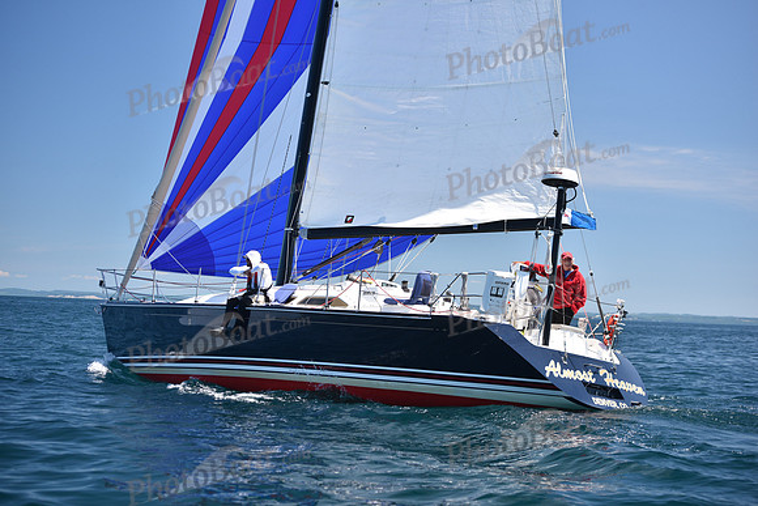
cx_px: 379
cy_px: 253
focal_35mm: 70
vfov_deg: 19.5
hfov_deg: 28.8
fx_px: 1474
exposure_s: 1/800
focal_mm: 70
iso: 250
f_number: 3.5
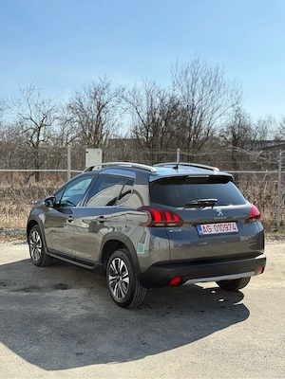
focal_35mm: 48
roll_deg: -0.6
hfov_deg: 30.3
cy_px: 190
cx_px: 142
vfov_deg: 39.7
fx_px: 527
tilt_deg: -3.8
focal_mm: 6.76
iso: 80
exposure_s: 1/2033
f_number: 1.78
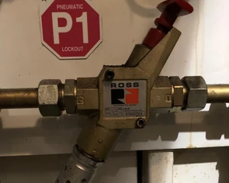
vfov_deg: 39.8
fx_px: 251
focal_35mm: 37
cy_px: 116
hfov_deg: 49.1
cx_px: 114
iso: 125
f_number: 1.8
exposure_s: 1/4
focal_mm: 3.99
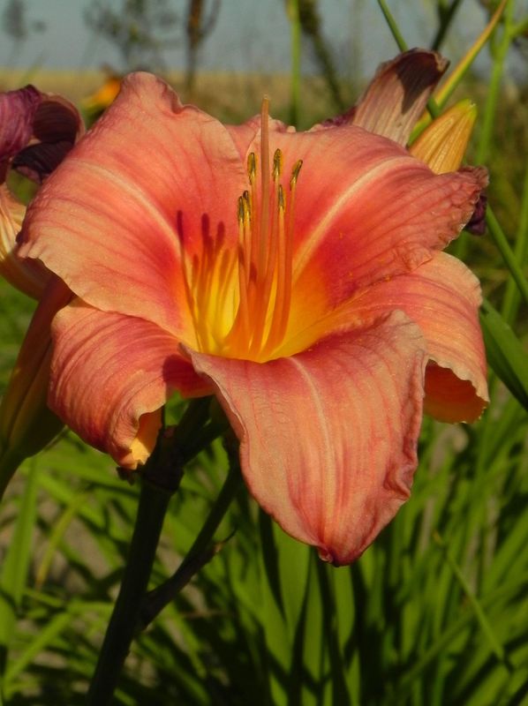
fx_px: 2140
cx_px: 264
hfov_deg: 14.1
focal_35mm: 105
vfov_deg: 18.7
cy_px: 353
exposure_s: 1/1000
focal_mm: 18.8
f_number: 7.1
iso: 160
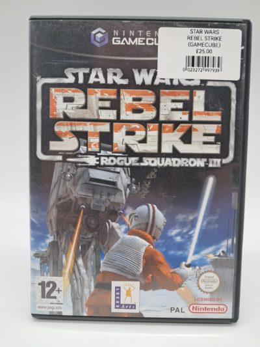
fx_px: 270
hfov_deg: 51.4
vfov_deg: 65.3
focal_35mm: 27
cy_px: 174
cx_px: 130
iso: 64
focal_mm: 4
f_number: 1.8
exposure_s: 1/50
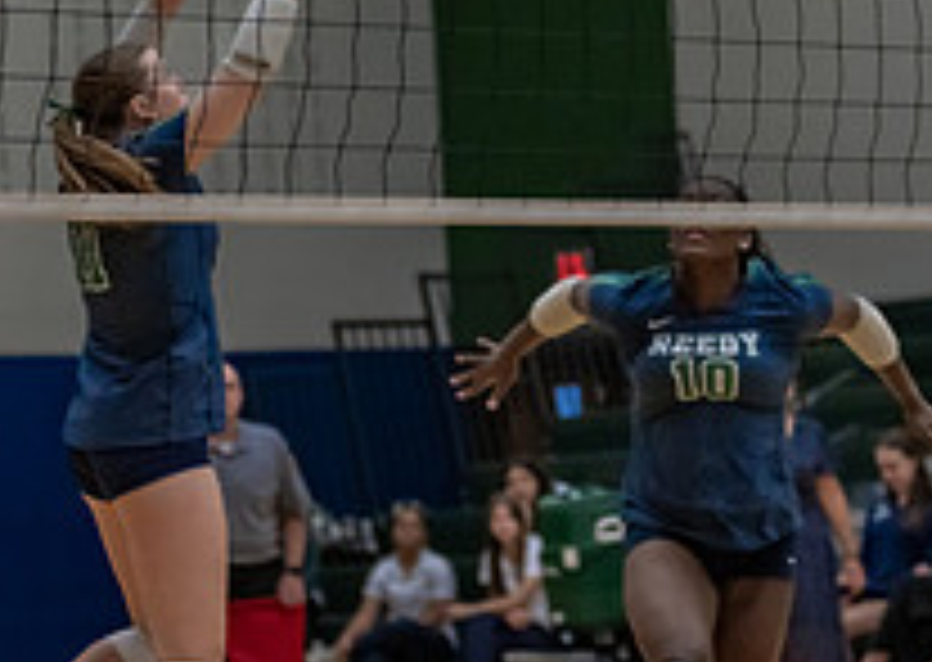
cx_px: 464
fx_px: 5442
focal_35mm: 206
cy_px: 59
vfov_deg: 6.9
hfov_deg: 9.8
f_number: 2.8
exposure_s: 1/1000
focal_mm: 70
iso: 2500
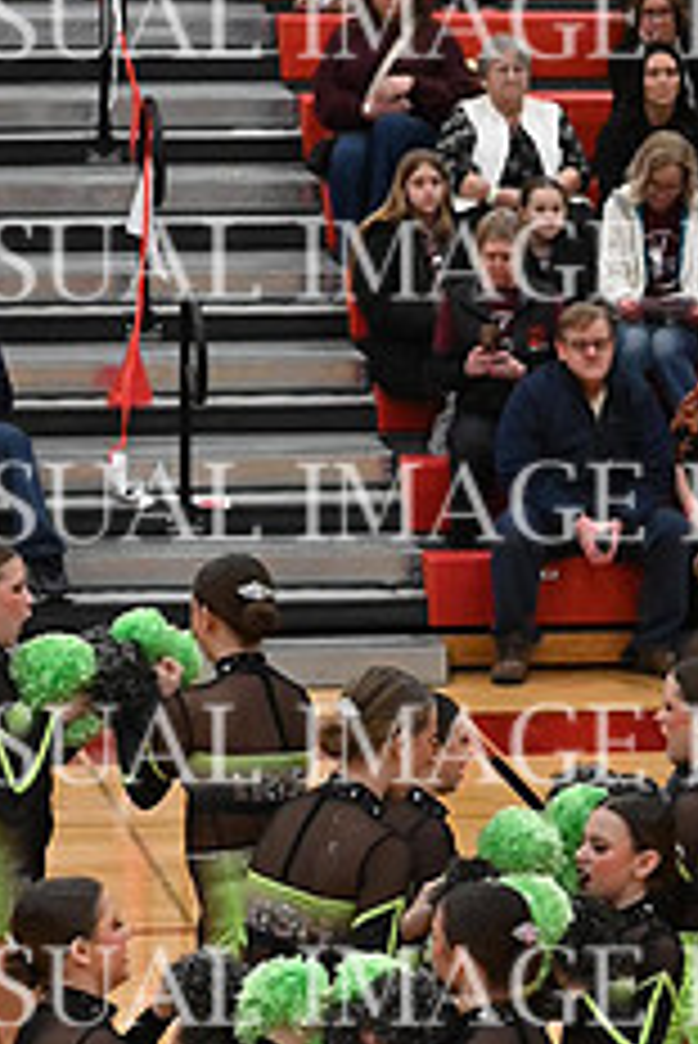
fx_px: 7608
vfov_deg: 7.8
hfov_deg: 5.2
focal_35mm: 262
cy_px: 1107
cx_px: 651
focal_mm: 70
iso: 6400
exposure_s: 1/400
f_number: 4
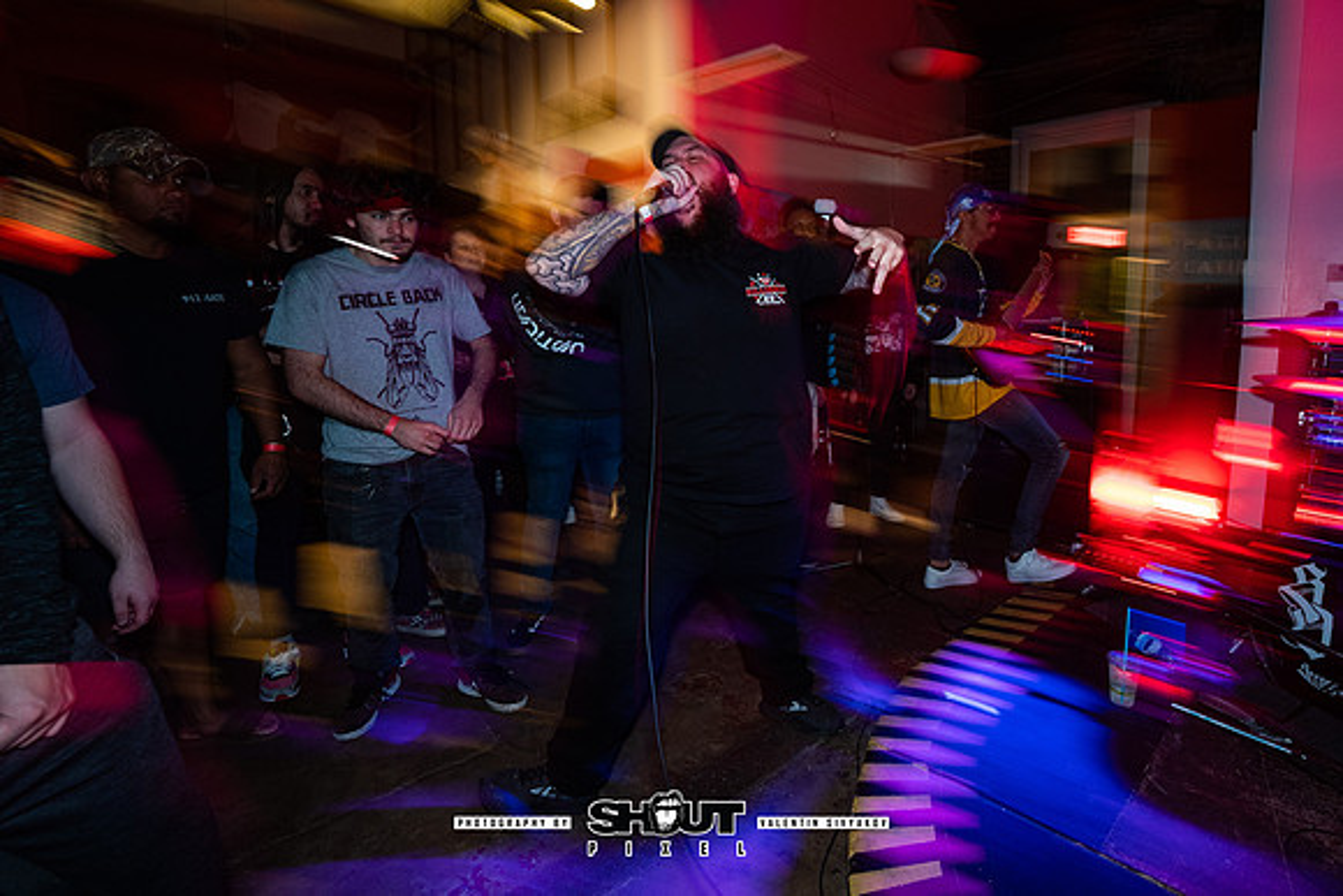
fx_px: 650
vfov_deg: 68.7
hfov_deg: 90.5
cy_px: 378
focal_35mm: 17
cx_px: 818
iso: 800
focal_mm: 14
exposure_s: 1/13
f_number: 2.8
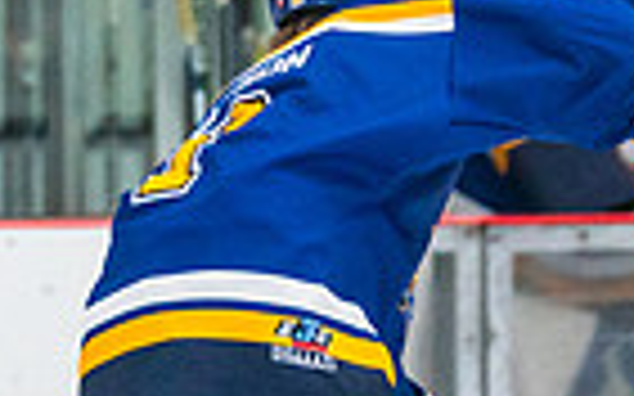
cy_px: 436
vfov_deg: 1.5
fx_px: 15475
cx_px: 383
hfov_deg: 2.3
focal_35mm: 896
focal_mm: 158
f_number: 2.8
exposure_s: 1/1250
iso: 3200
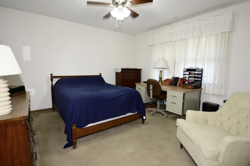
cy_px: 83
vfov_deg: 71.9
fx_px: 114
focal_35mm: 16
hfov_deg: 95.0
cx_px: 125
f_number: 3.5
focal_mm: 11
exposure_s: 1/60
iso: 800
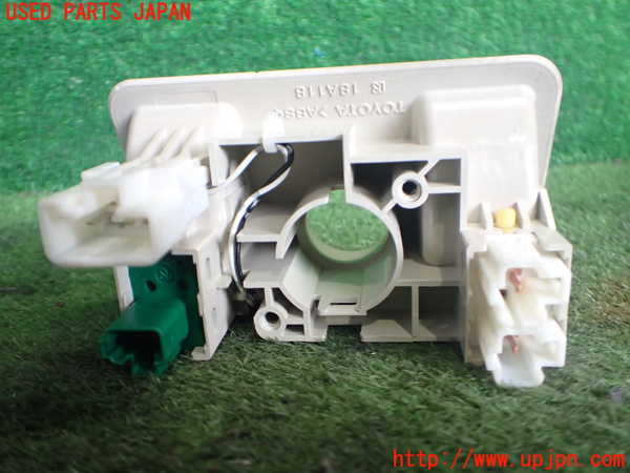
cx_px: 315
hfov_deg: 60.0
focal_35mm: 30
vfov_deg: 46.8
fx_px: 546
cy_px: 236
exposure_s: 1/125
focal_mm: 5.4
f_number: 2.3
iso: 500
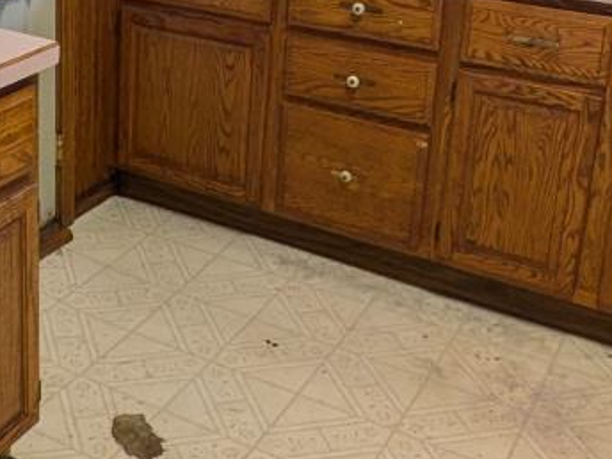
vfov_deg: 23.2
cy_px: 15
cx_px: 100
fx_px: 1078
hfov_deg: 30.7
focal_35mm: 61
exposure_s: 1/40
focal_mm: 1.85
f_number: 2.2
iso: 69
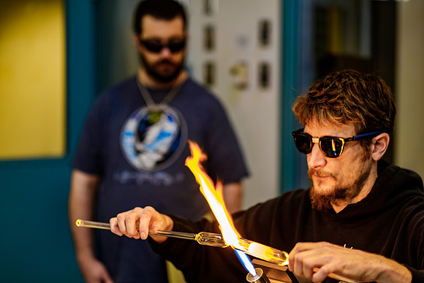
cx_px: 212
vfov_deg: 16.3
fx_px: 990
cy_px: 142
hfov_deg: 24.2
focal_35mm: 84
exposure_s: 1/125
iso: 200
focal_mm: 56
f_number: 1.4
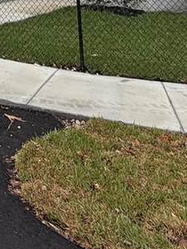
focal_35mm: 64
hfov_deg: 18.7
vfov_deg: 22.3
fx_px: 461
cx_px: -132
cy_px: -165
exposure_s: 1/770
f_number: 2.2
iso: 25
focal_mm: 2.22
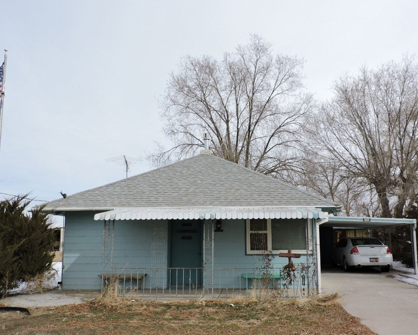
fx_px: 359
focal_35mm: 29
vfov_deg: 49.9
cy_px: 187
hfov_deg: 60.2
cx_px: 240
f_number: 3.3
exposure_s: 1/1250
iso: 100
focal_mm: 4.3
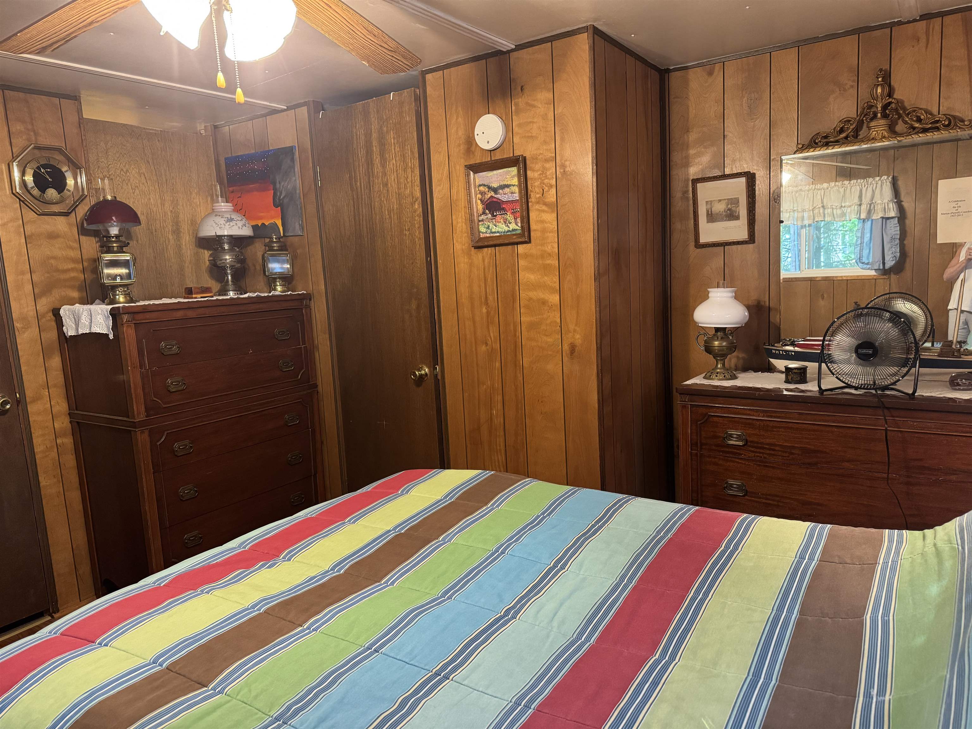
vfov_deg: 56.8
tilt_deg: -8.3
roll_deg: +3.5
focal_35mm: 24
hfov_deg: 71.6
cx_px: 486
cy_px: 364
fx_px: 674
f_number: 1.78
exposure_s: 1/60
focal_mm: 6.76
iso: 640
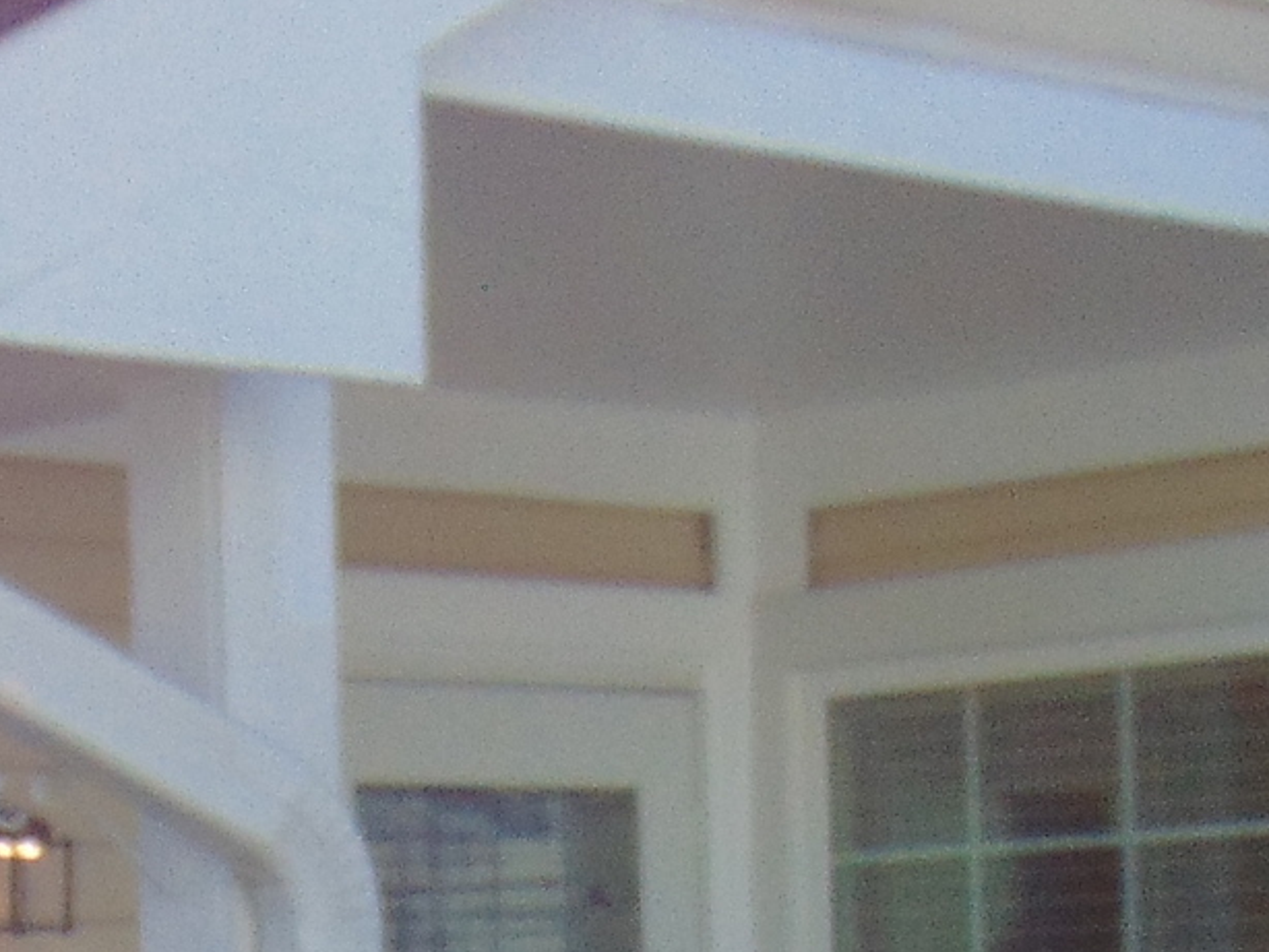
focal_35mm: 125
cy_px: 1607
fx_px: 4584
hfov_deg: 15.6
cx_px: 182
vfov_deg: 11.2
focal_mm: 4.5
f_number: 3
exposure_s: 1/1000
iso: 80
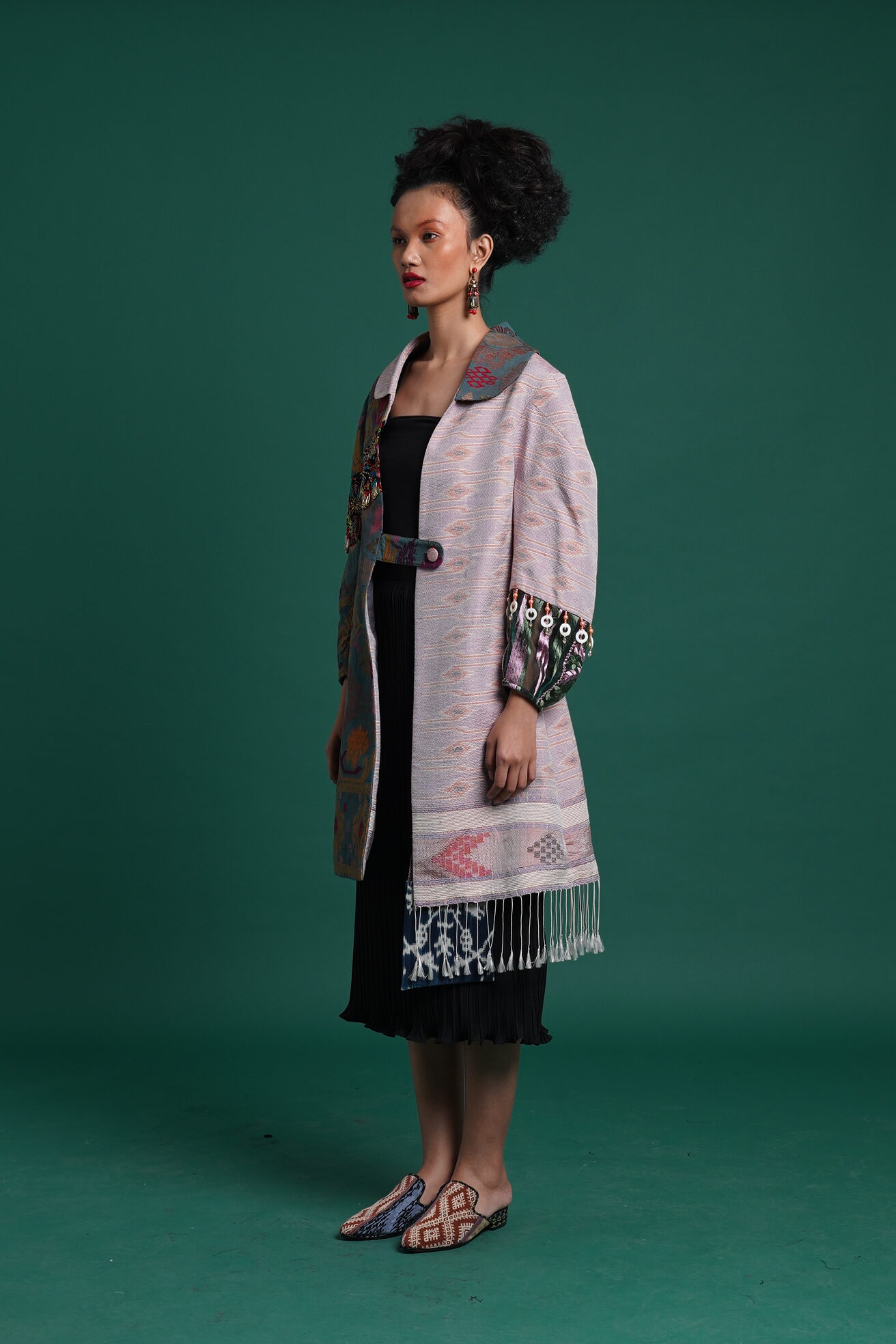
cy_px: 672
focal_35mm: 66
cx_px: 448
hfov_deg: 20.6
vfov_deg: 30.5
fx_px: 2464
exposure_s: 1/125
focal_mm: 44
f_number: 10
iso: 200
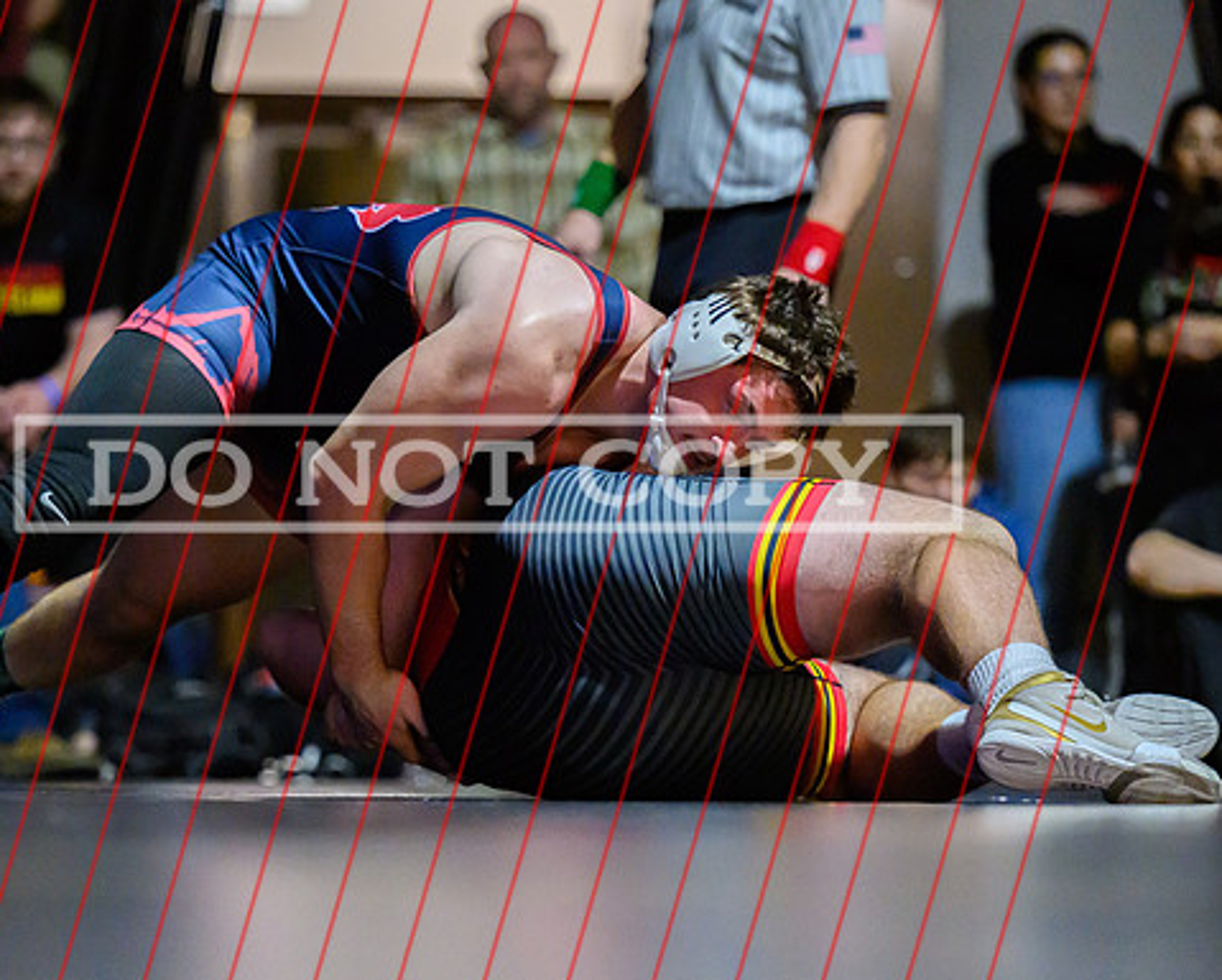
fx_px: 7601
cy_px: 583
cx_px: 527
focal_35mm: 210
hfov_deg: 9.2
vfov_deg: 7.4
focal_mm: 155
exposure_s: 1/500
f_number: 2.8
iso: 16000
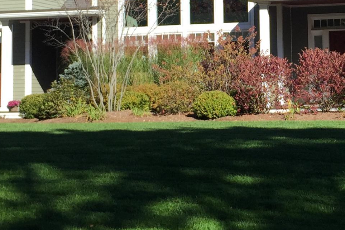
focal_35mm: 94
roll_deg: +0.1
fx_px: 901
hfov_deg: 21.4
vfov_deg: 14.4
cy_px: 8
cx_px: 286
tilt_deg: +4.6
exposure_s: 1/1163
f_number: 2.2
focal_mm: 4.15
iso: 32
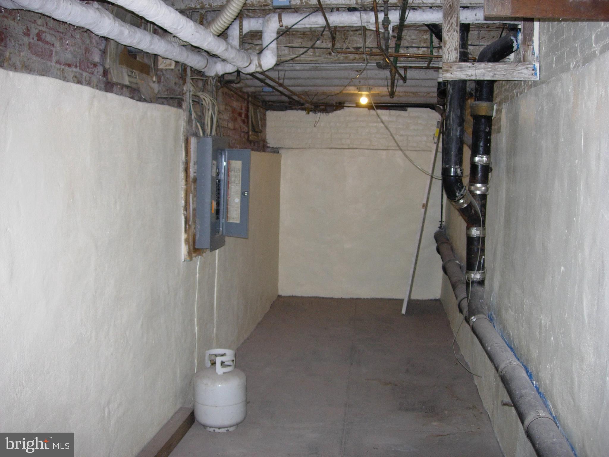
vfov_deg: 37.7
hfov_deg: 49.0
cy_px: 228
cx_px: 304
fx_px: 669
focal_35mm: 38
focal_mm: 7.8
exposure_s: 1/64
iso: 79
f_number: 2.8
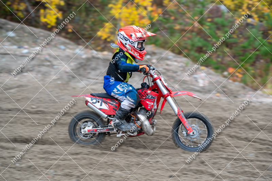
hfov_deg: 21.3
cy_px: 90
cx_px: 136
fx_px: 725
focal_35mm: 96
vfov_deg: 14.2
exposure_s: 1/200
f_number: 5.6
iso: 500
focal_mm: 96
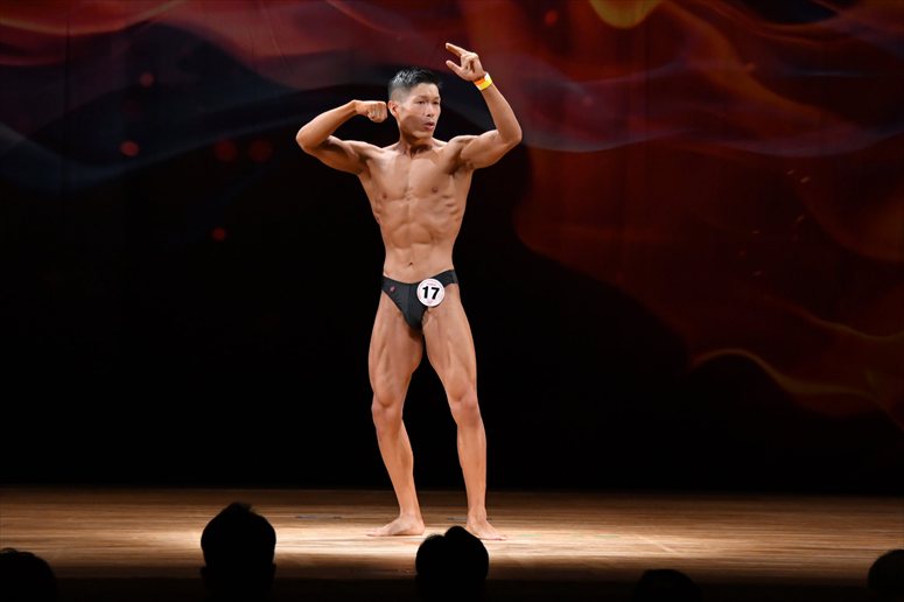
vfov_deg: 6.3
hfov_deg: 9.5
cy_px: 301
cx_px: 452
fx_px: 5447
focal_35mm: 217
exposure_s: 1/400
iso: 3200
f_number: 5.6
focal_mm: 145
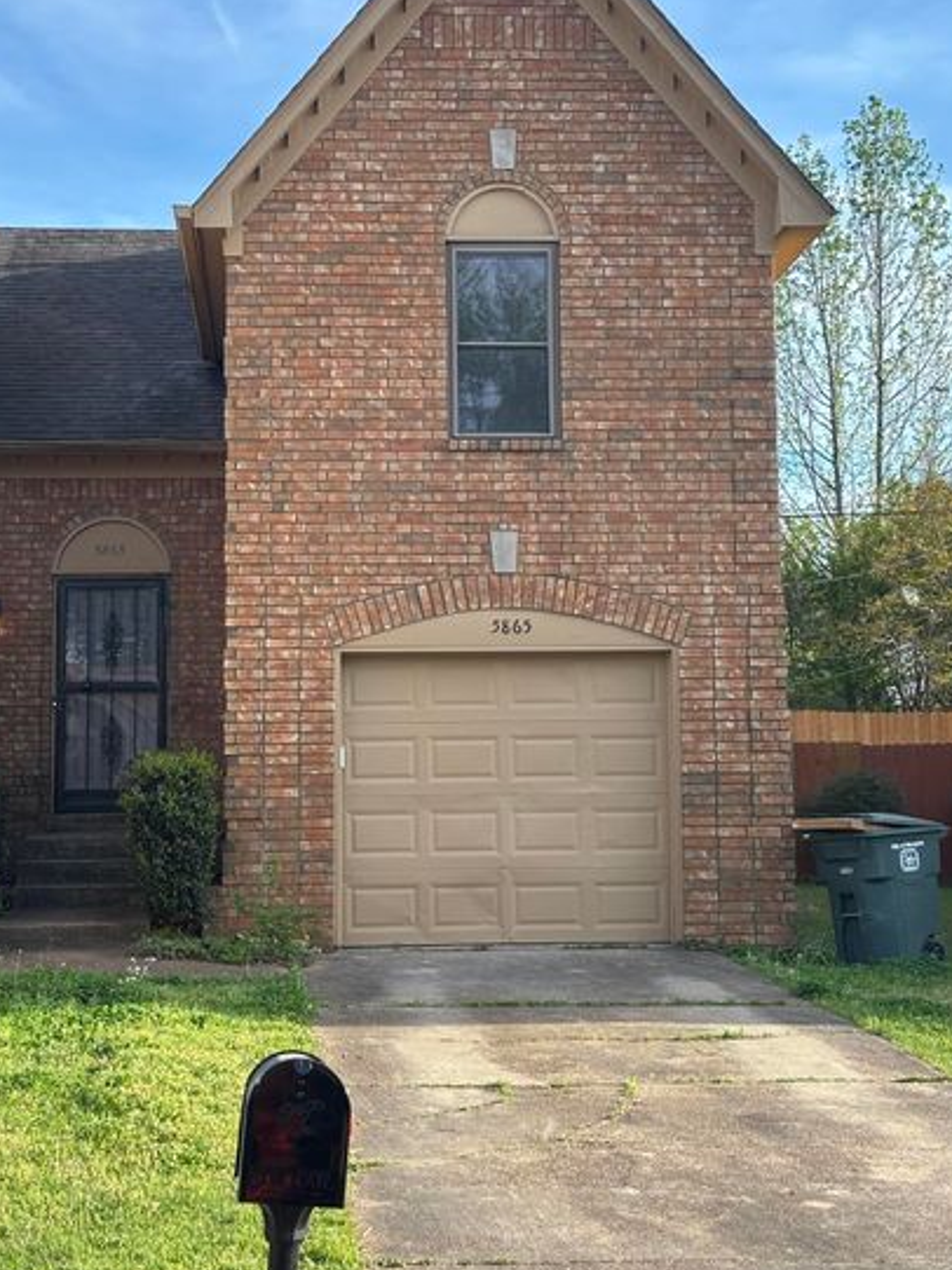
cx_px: 446
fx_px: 2349
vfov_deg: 30.3
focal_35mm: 64
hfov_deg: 22.9
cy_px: 582
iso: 32
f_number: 1.6
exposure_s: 1/707
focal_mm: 5.96
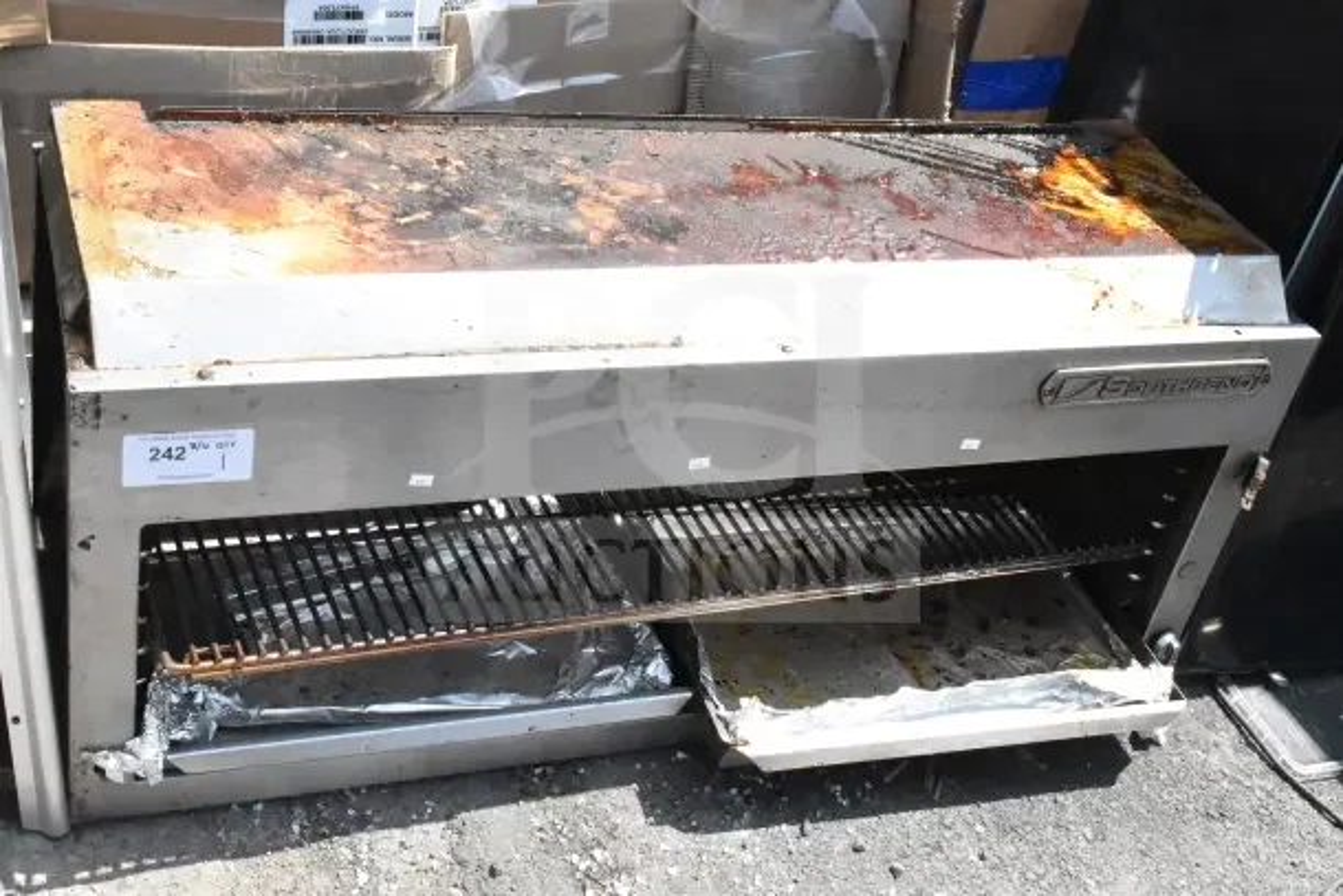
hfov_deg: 42.3
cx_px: 672
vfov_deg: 29.0
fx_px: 1735
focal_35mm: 46
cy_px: 448
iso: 6400
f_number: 18
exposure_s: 1/1250
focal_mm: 31
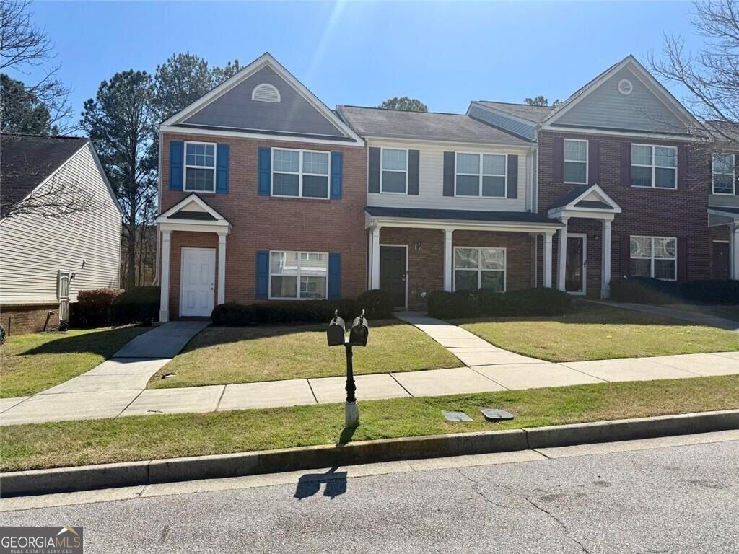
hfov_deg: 71.6
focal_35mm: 24
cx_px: 370
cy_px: 277
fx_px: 512
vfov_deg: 56.8
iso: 80
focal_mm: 6.76
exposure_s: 1/5319
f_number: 1.78
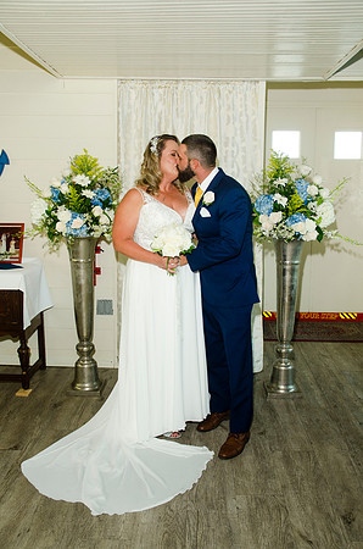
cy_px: 274
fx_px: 547
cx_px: 182
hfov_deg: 36.7
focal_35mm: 36
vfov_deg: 53.2
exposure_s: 1/125
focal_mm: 24
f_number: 5.6
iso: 400
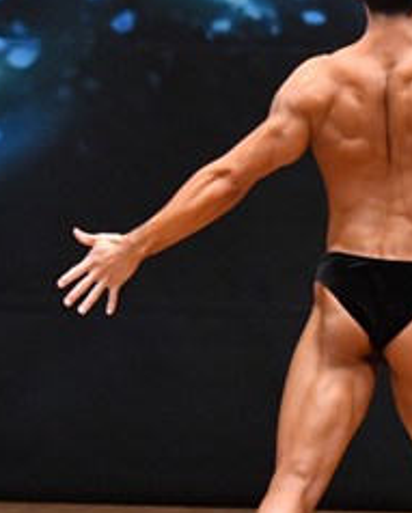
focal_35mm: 778
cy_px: 306
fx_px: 11836
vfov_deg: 2.5
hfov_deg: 2.0
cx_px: 428
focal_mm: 170
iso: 6400
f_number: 5.6
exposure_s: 1/400
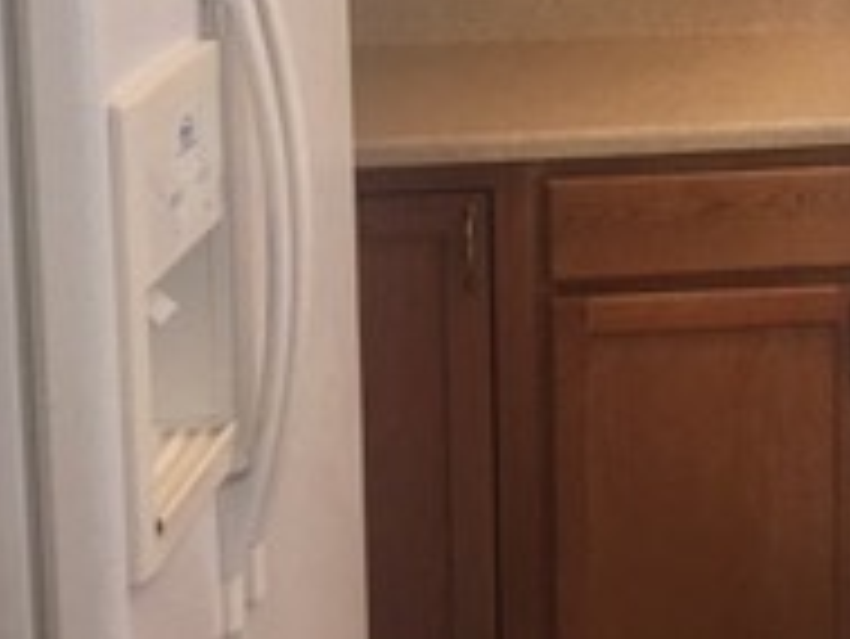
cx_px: 1358
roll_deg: -0.7
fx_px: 2408
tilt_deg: -5.1
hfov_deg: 17.5
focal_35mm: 98
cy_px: -166
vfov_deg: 14.5
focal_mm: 4.15
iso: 32
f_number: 2.2
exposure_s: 1/60
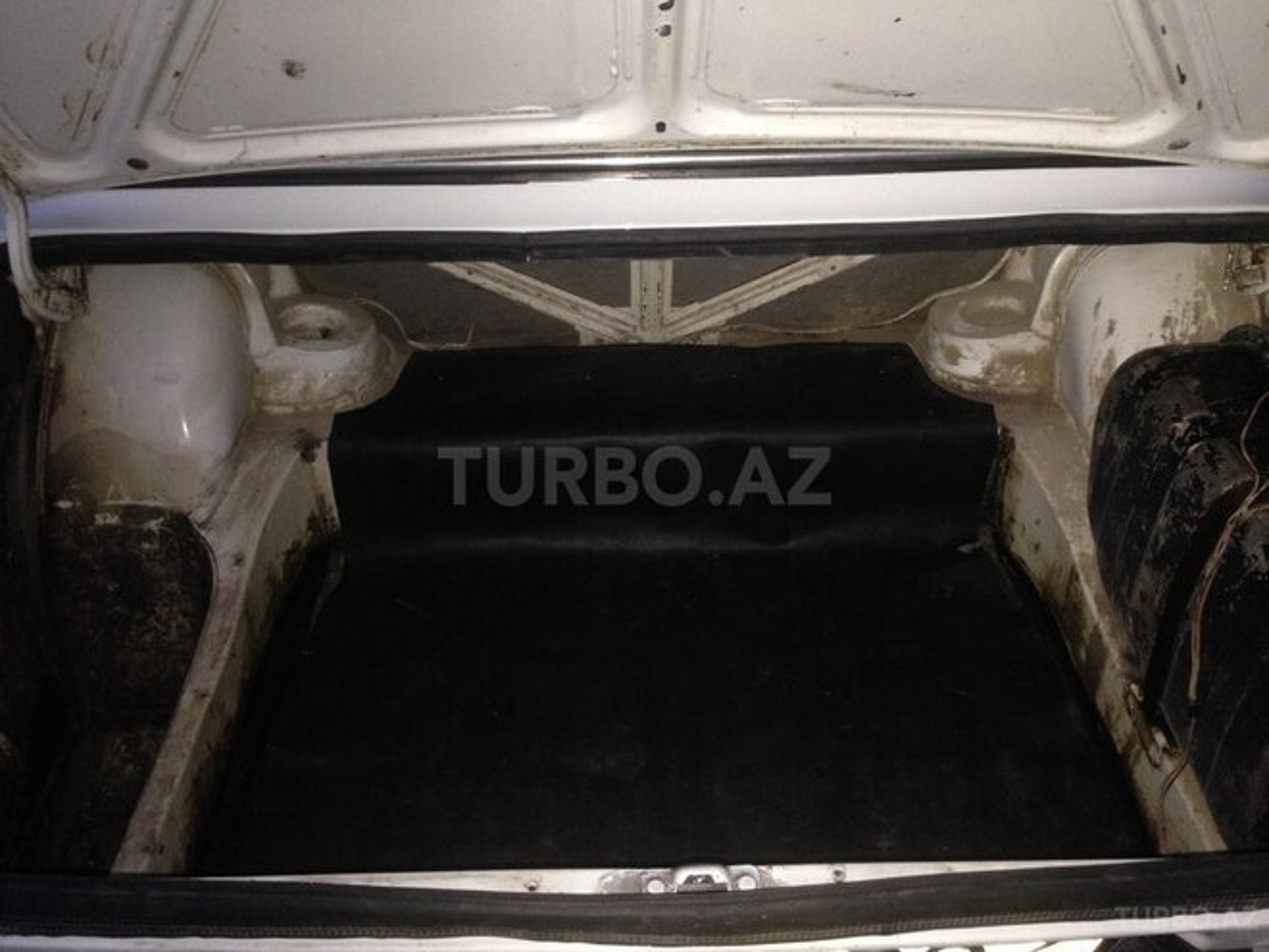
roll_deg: +0.6
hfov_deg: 55.4
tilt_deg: -37.6
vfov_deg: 42.9
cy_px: 476
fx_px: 1210
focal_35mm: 33
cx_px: 634
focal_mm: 4.12
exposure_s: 1/16
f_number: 2.4
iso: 250
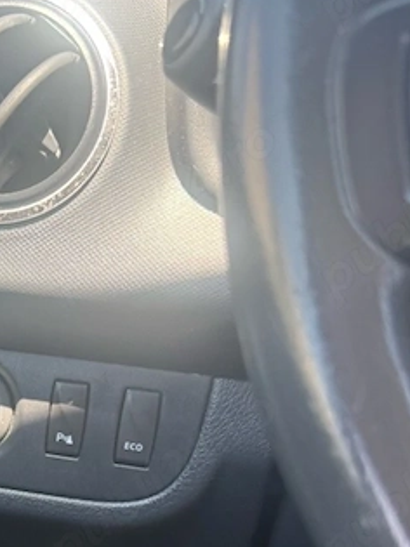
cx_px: -38
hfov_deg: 22.7
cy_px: 523
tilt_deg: -27.0
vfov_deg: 29.9
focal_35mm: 61
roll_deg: -0.1
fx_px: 964
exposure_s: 1/123
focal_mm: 6.76
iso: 100
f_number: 1.78
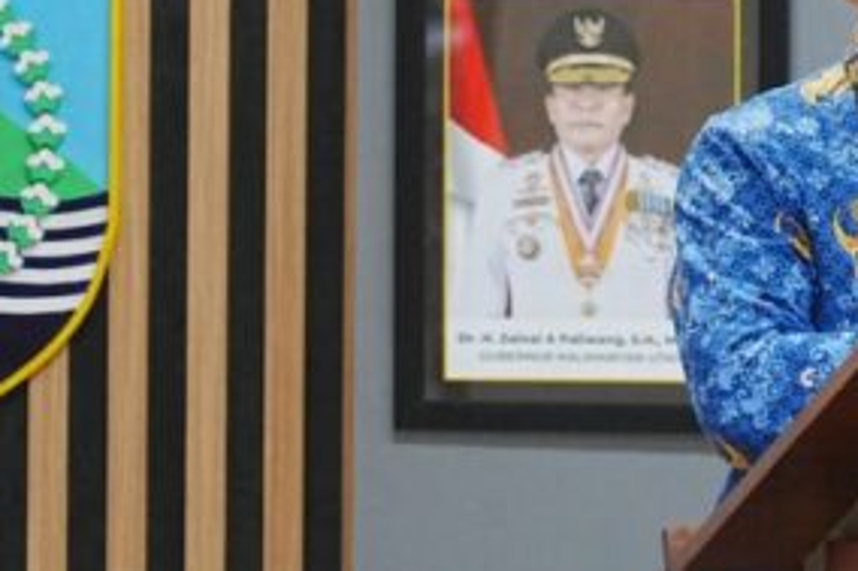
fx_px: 12957
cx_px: 918
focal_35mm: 544
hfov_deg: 3.8
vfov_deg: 2.5
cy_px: 130
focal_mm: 201
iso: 3200
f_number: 6.3
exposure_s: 1/160
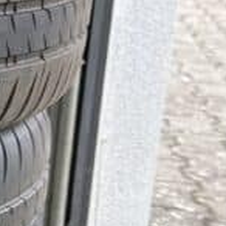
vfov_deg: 15.0
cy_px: 90
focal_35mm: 116
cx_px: -178
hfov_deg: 13.5
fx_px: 857
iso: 64
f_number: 1.78
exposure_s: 1/220
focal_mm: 6.76
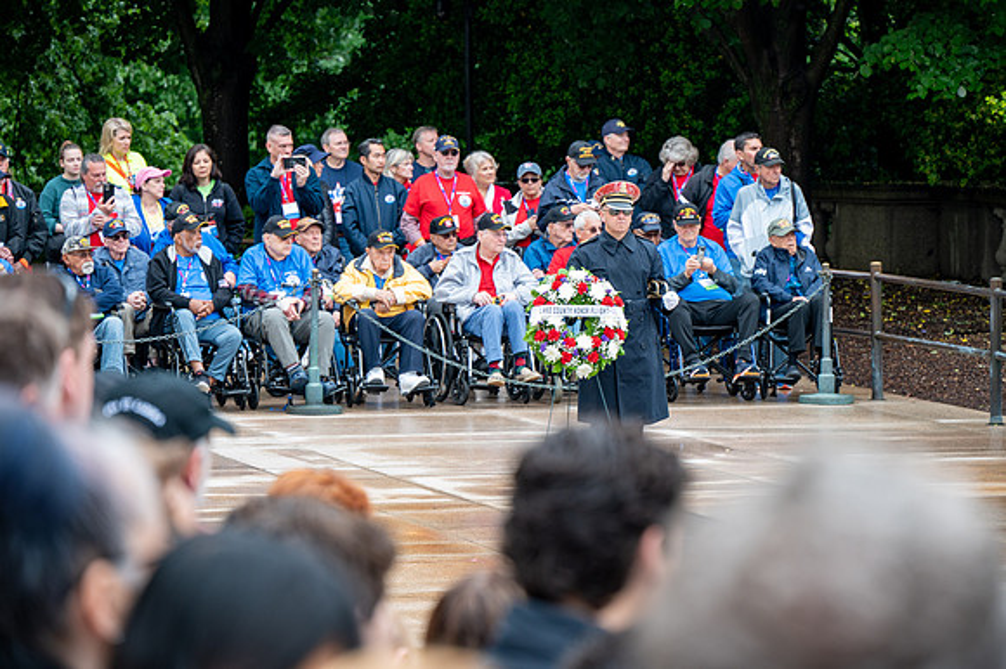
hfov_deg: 10.3
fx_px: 5585
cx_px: 503
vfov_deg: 6.9
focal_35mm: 200
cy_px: 334
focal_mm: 200
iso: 280
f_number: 6.3
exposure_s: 1/100
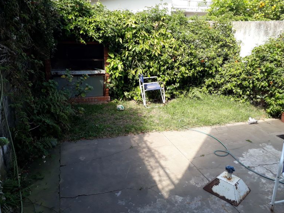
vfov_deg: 49.8
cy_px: 106
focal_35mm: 28
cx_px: 139
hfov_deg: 63.4
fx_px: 230
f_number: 1.9
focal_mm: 3.6
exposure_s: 1/292
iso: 40
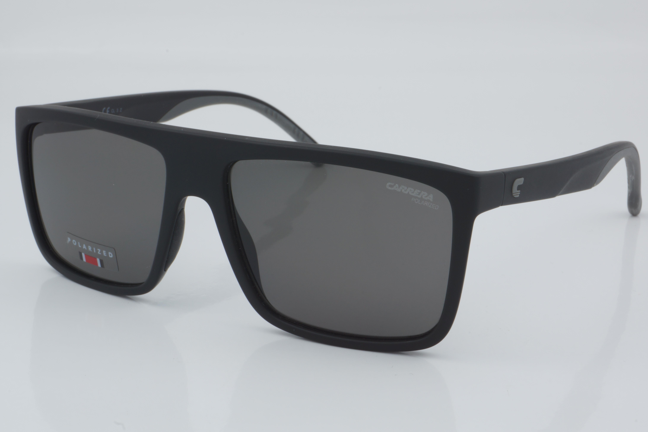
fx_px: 1350
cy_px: 216
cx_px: 324
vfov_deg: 18.2
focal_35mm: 75
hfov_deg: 27.0
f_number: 32
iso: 100
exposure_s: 1/4
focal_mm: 50
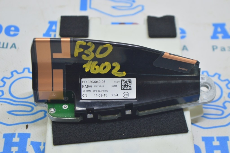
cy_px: 76
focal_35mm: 82
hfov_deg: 24.6
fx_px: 527
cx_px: 115
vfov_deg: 16.5
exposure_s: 1/20
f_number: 5.6
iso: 400
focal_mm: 55
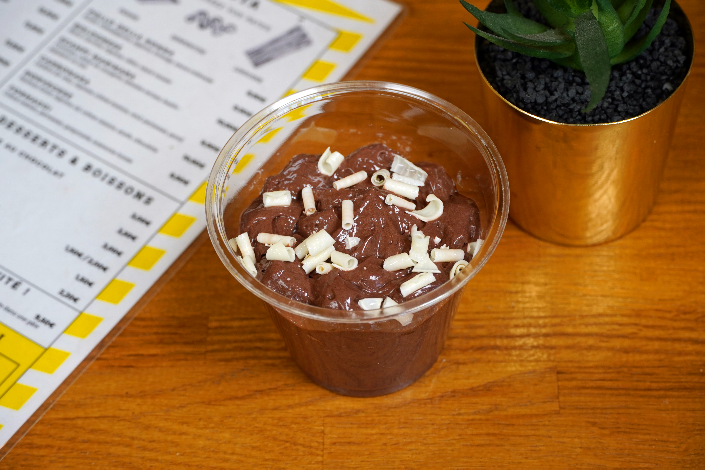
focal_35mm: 99
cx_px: 352
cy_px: 235
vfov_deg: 13.8
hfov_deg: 20.6
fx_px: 1939
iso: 320
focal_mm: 66
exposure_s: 1/125
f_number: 5.6
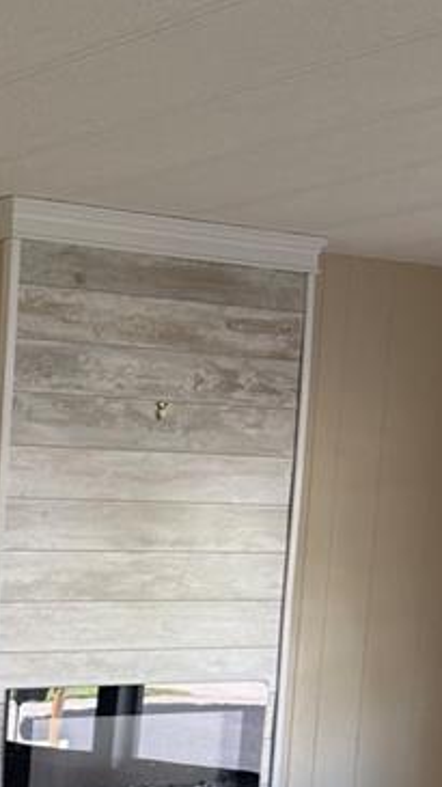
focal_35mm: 86
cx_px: -461
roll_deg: -0.6
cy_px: 893
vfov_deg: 23.1
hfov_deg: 12.3
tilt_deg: -9.8
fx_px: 1794
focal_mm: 6.76
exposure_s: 1/234
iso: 125
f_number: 1.78
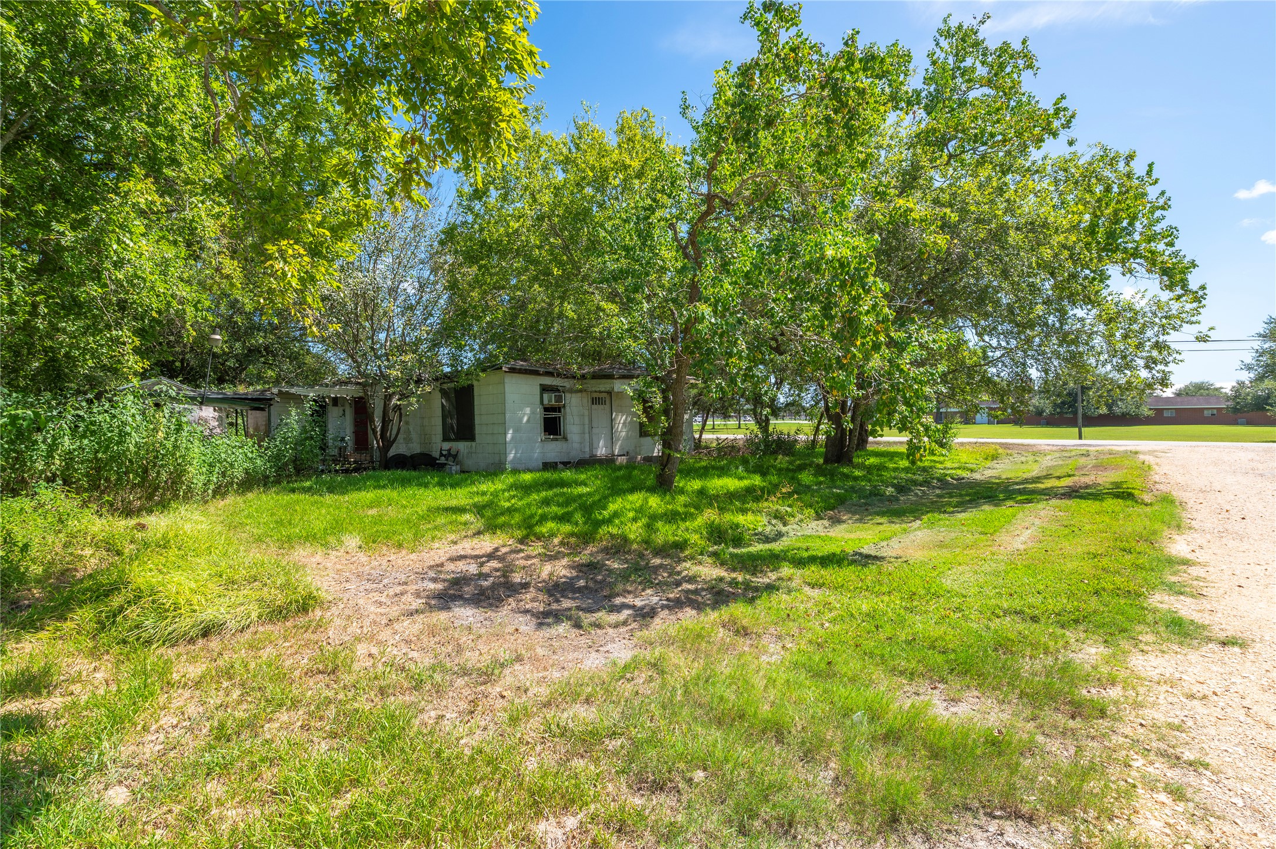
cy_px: 424
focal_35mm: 16
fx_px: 567
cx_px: 638
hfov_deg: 96.8
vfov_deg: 73.7
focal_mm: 16
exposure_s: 1/100
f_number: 11
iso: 125
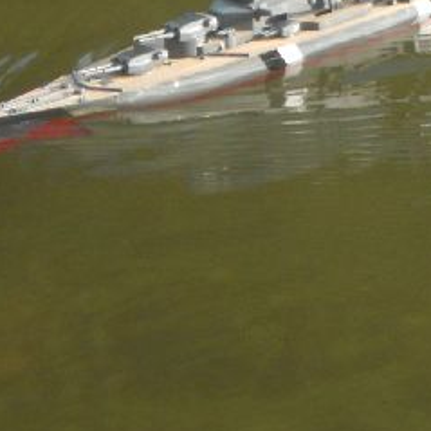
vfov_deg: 4.1
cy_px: 103
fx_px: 6043
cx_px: 570
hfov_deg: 4.1
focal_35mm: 429
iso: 124
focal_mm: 24.03
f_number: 6.7
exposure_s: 1/125
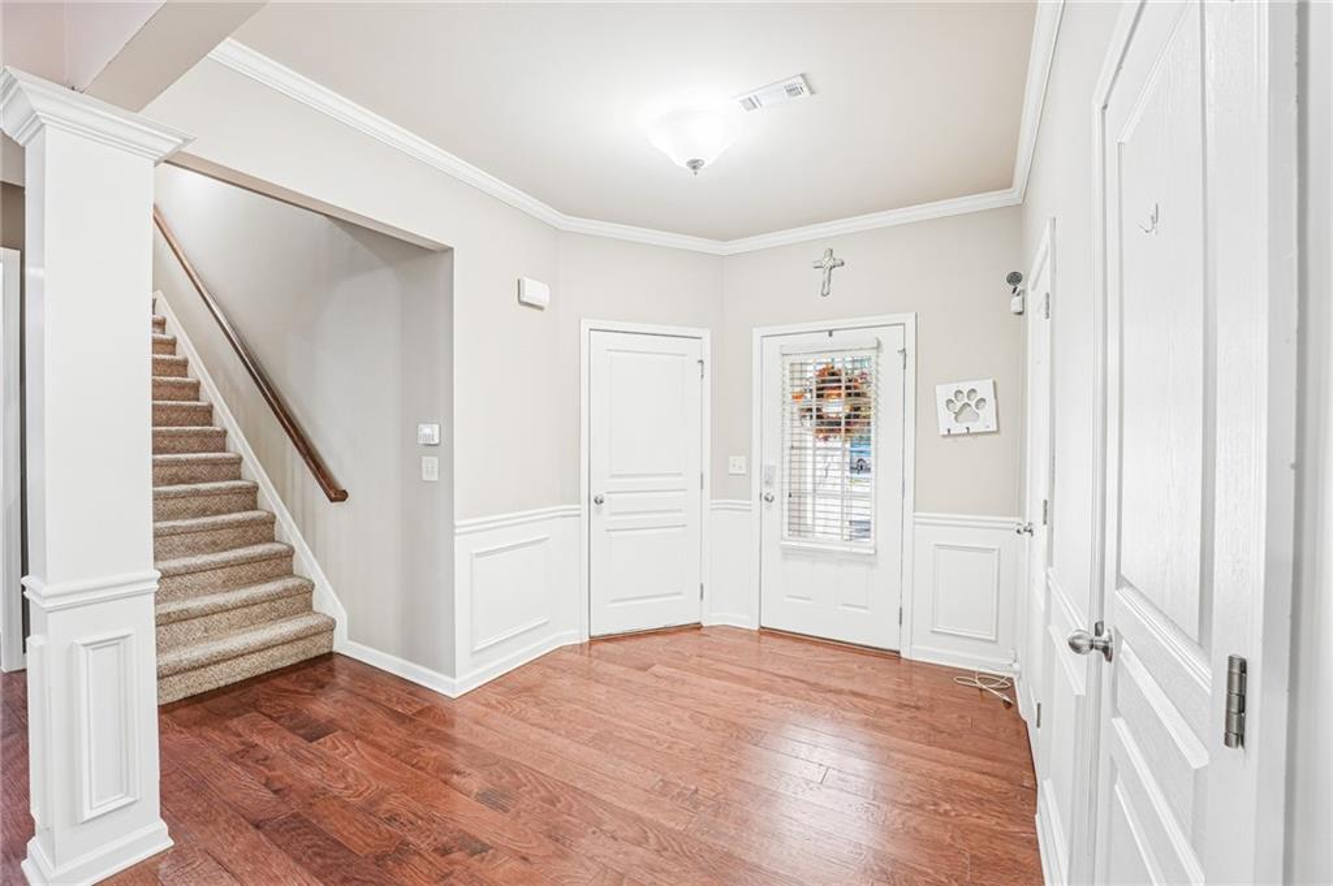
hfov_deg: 104.3
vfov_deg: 81.1
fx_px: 518
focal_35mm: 14
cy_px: 443
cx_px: 666
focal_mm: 14
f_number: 8
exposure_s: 1/8
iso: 320
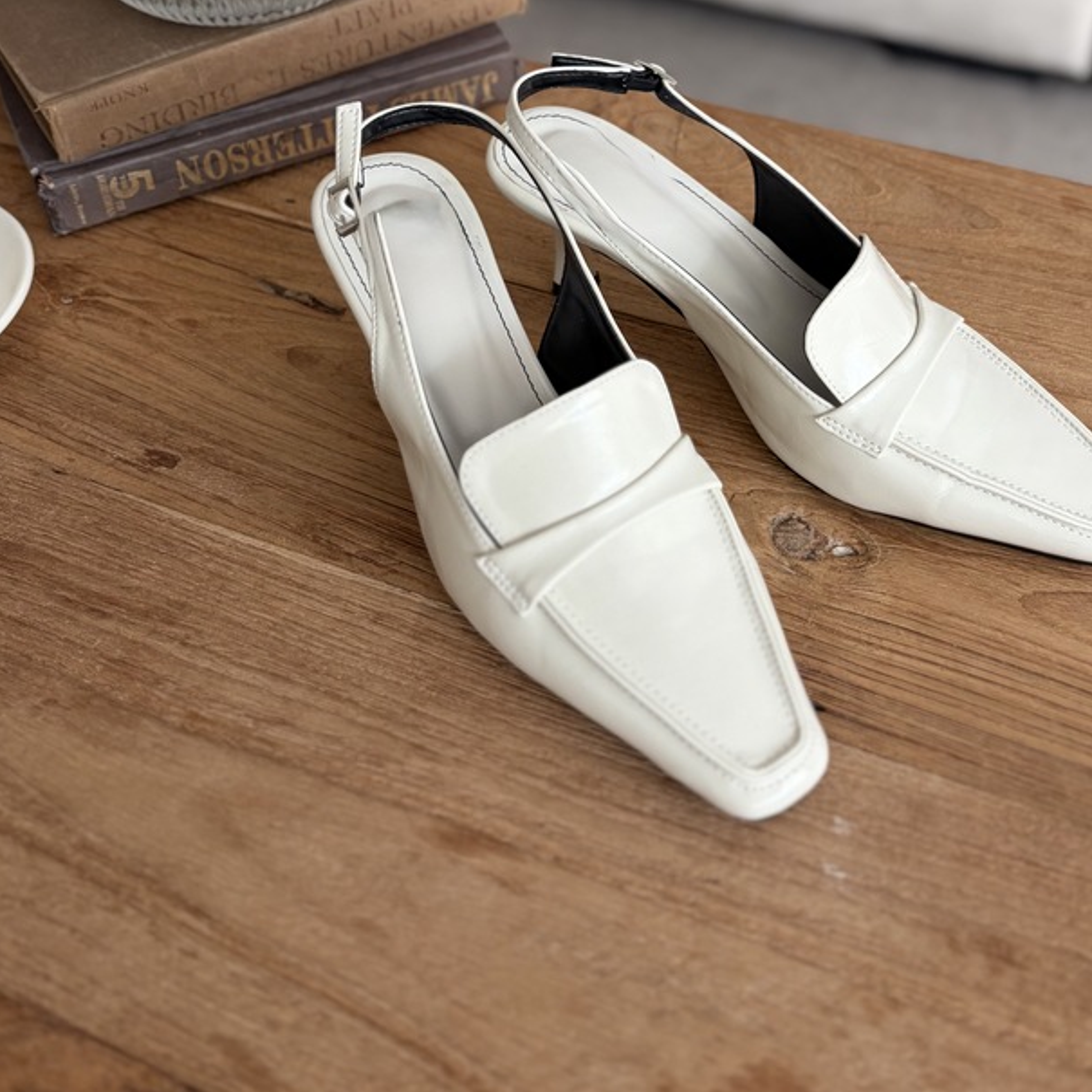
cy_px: 292
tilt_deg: -41.7
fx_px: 1356
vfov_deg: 42.7
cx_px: 615
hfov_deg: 43.8
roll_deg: -0.7
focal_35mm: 38
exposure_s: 1/121
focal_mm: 5.96
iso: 100
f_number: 1.6
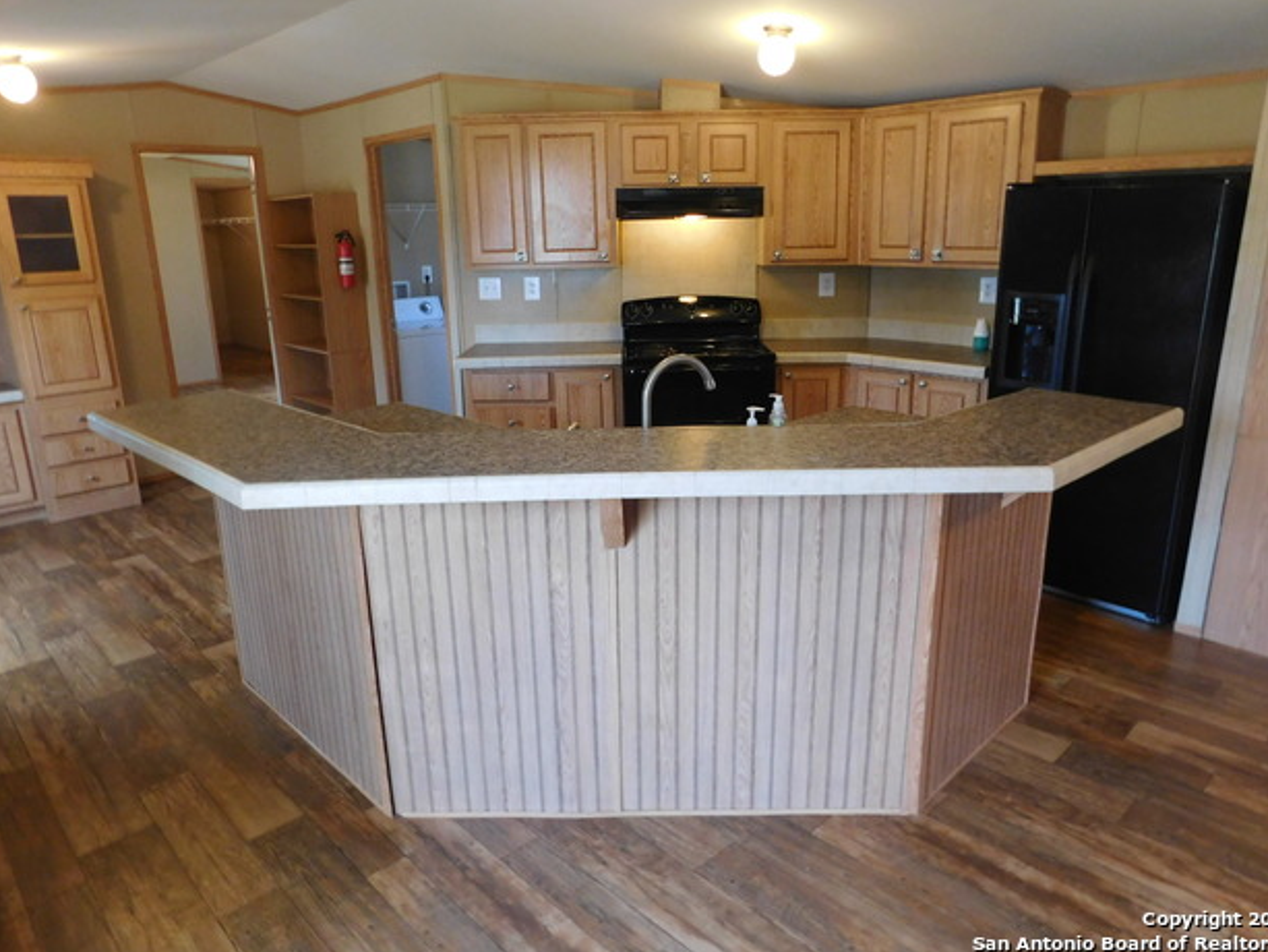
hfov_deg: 71.6
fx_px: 879
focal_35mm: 24
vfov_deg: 56.8
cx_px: 641
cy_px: 459
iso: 320
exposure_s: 1/30
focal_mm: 4
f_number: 3
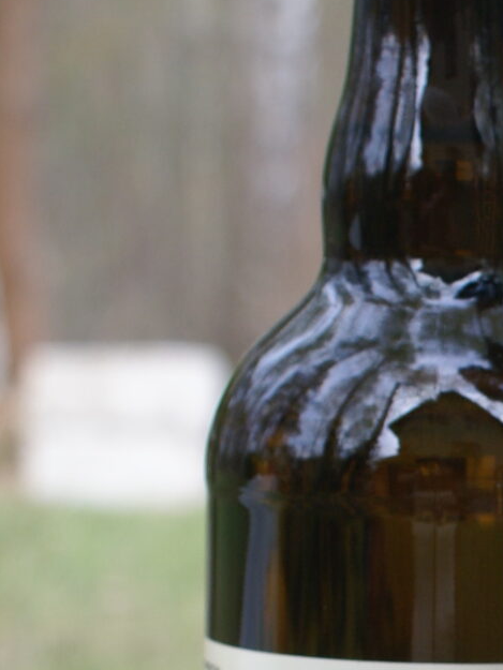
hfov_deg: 7.1
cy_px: 730
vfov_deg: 9.5
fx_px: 4009
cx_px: 780
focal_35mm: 207
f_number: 5.6
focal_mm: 35
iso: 125
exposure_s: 1/60
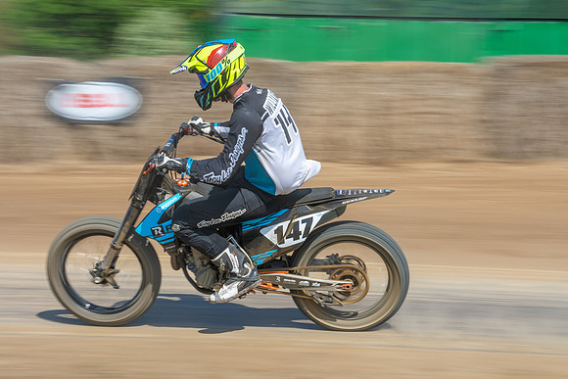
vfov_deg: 18.2
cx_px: 284
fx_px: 1184
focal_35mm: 75
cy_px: 190
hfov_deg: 27.0
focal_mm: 50
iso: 100
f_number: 8
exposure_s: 1/125
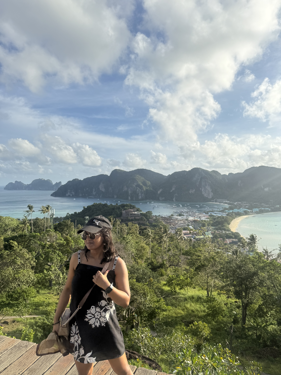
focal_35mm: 24
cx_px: 140
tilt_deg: -1.3
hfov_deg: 56.8
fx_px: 260
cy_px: 188
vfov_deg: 71.6
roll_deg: +0.3
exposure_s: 1/5714
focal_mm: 6.76
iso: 80
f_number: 1.78
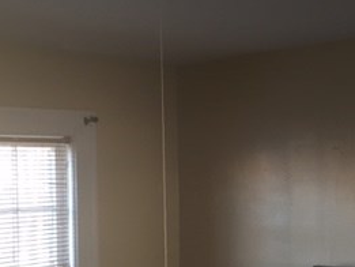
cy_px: 193
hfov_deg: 27.0
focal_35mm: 71
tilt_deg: -0.6
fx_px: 728
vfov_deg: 20.6
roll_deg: +1.7
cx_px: 271
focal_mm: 4.15
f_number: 2.2
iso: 80
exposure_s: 1/30
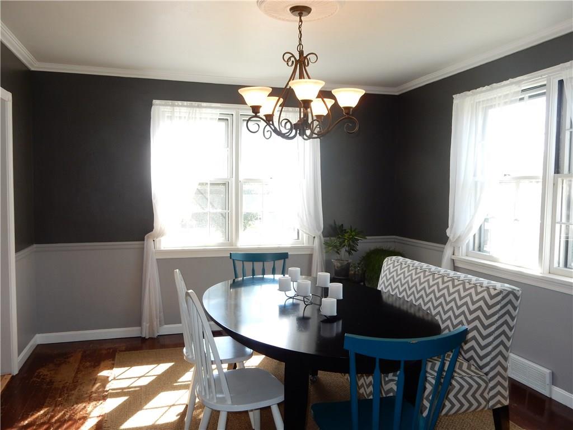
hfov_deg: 61.7
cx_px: 286
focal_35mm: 29
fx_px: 480
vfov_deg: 48.2
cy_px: 215
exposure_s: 1/60
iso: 125
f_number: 4
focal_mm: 5.2
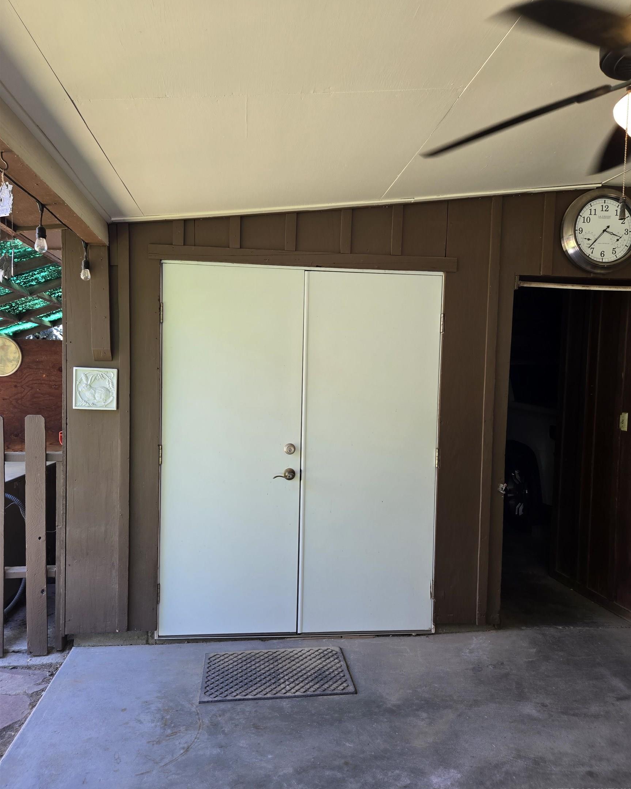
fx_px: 560
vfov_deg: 70.3
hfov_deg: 58.8
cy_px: 409
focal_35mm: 24
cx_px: 316
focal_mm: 5.4
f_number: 1.8
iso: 50
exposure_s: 1/120
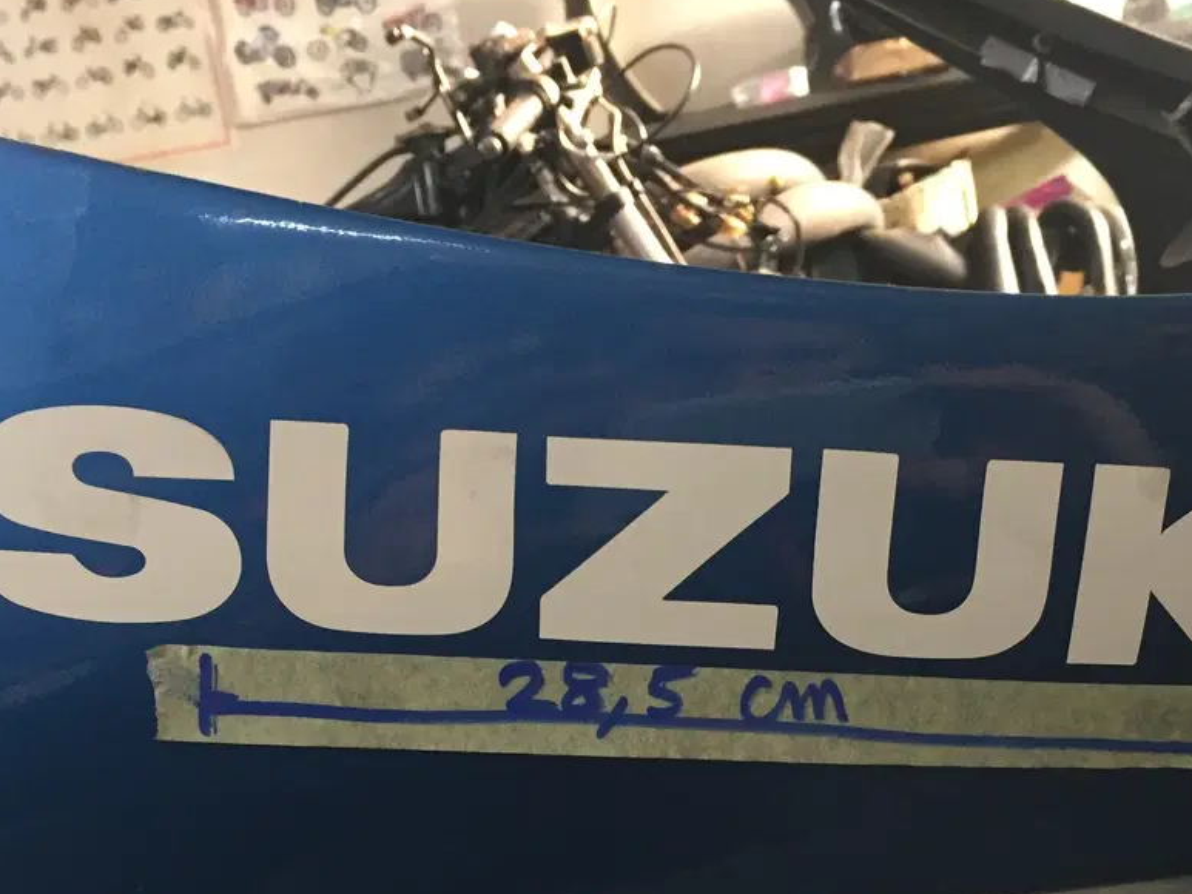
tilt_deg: -3.3
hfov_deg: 42.1
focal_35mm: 45
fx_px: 1550
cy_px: 684
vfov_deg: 31.5
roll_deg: +9.8
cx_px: 628
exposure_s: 1/33
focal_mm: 4.15
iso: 200
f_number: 2.2
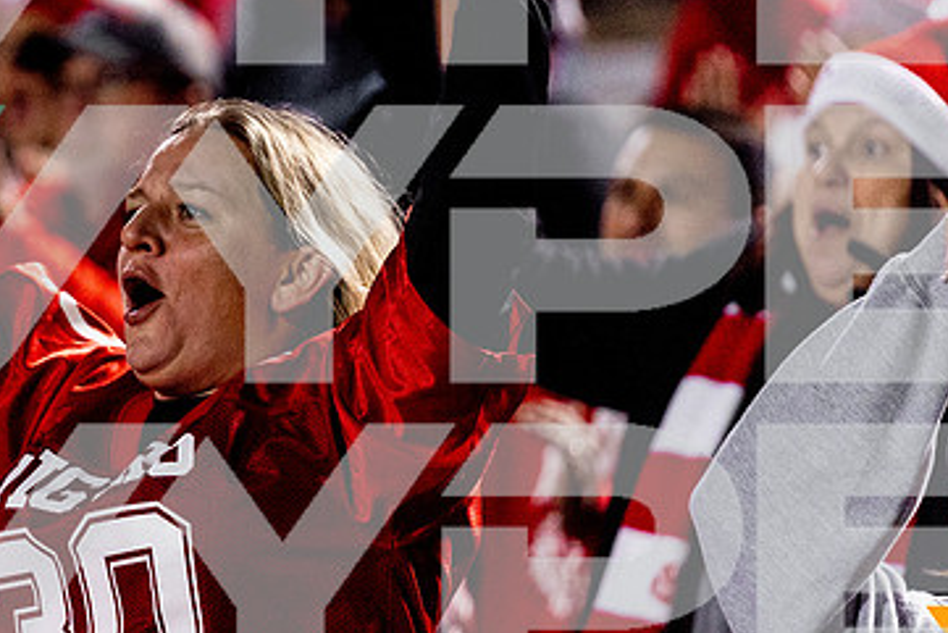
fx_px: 10274
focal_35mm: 390
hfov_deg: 5.3
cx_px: 237
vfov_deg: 3.5
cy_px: 257
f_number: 2.8
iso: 2000
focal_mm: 200
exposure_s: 1/1000
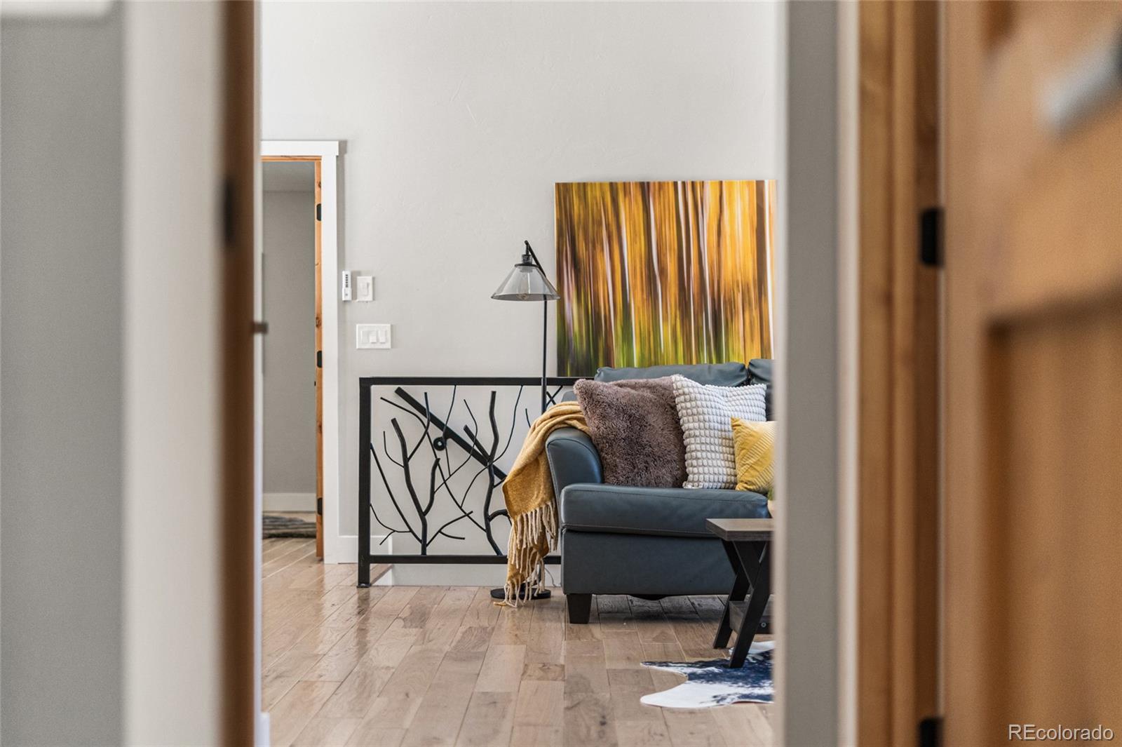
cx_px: 561
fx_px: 1557
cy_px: 374
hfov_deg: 39.6
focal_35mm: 50
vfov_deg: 27.0
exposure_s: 1/320
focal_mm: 50
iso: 1600
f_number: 1.8
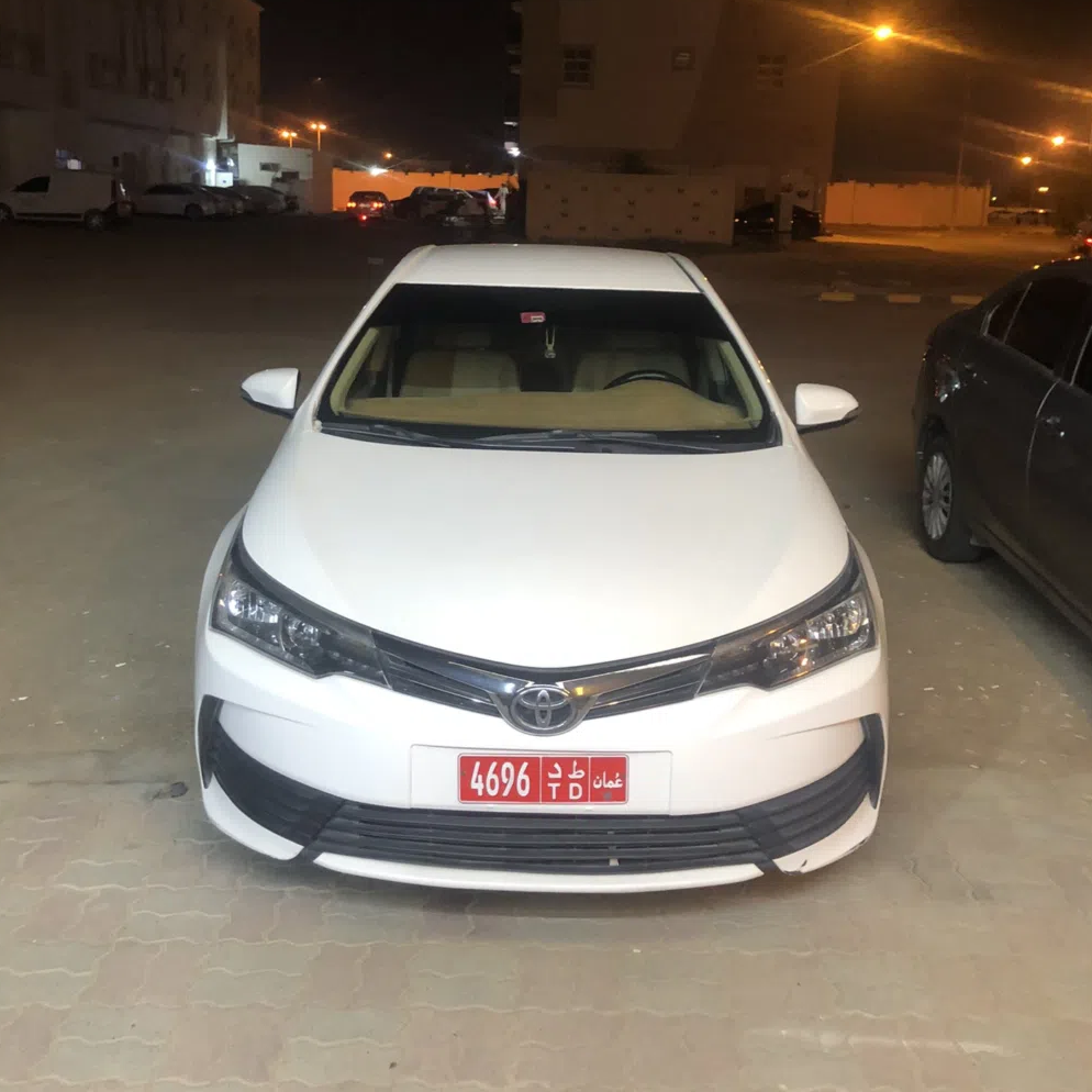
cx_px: 550
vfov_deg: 48.3
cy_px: 471
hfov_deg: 48.5
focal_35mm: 34
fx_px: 1213
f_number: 1.8
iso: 100
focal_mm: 3.99
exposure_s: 1/17
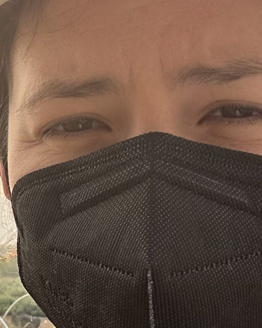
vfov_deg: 20.3
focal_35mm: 94
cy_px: 221
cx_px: -97
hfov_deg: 15.4
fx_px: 911
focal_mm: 2.69
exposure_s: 1/520
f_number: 1.9
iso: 25
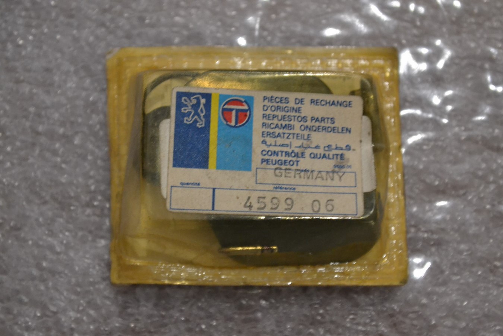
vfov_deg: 18.9
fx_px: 1006
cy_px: 168
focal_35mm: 72
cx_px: 252
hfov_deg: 28.1
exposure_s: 1/30
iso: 3200
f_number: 5.3
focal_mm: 48
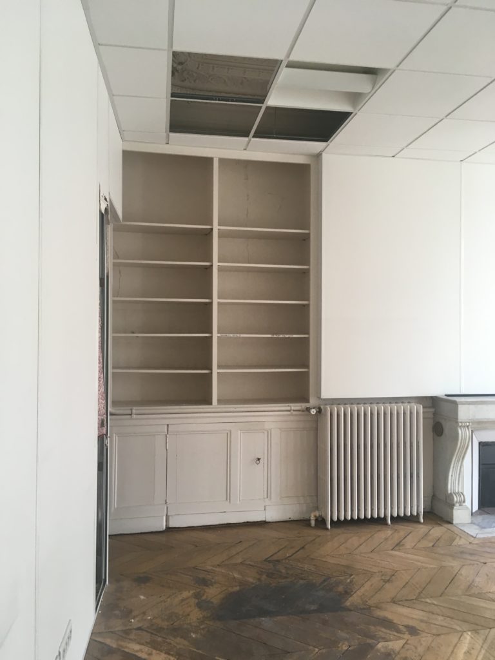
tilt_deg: -0.9
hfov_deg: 48.2
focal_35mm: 29
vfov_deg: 61.7
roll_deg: +0.6
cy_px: 330
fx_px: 553
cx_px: 248
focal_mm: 4.15
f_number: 2.2
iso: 50
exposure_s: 1/33
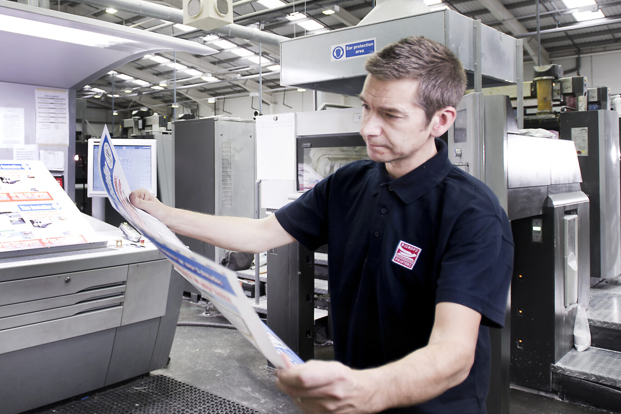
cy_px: 160
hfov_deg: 55.9
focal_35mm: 32
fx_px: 552
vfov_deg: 40.9
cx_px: 156
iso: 100
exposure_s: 1/13
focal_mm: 17
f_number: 2.8
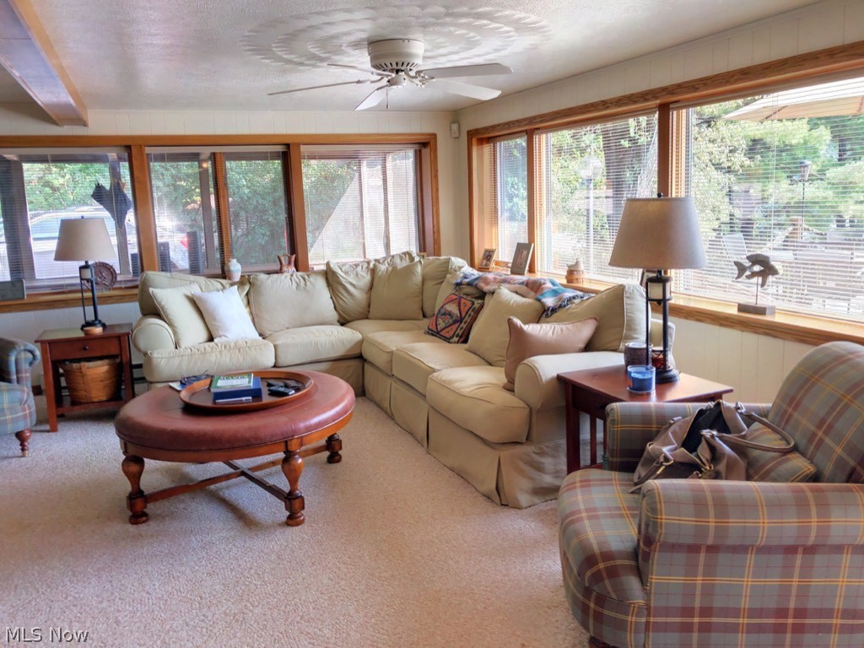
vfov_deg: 49.7
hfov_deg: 63.4
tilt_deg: -8.6
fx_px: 699
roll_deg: +2.6
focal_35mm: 28
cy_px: 324
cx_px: 432
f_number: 1.8
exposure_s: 1/60
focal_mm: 3.99
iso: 25
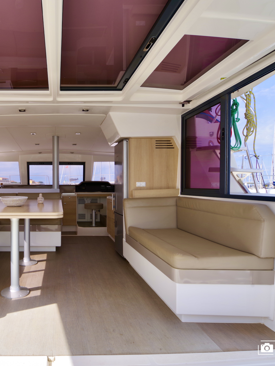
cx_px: 57
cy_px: 180
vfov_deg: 76.4
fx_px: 233
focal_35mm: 22
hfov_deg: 56.9
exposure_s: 1/80
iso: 200
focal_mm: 15
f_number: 13
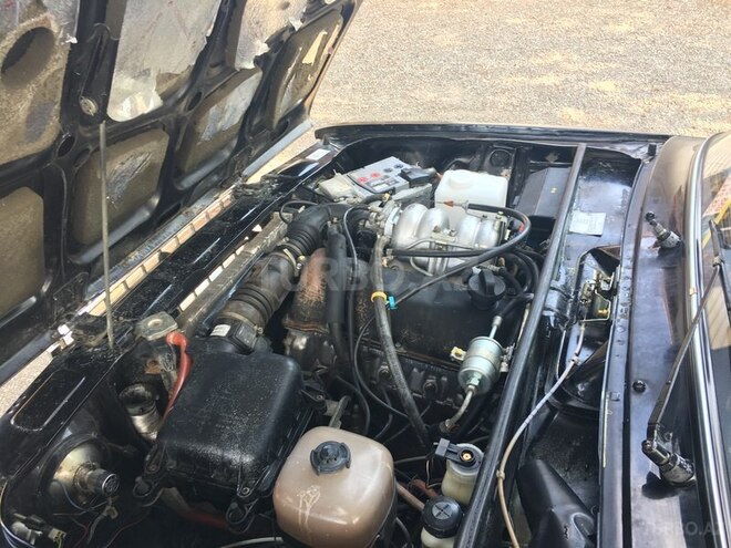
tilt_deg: -36.5
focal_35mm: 29
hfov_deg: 61.7
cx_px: 366
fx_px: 612
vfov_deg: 48.2
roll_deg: -0.4
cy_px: 274
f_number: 2.2
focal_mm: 4.15
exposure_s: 1/33
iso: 25
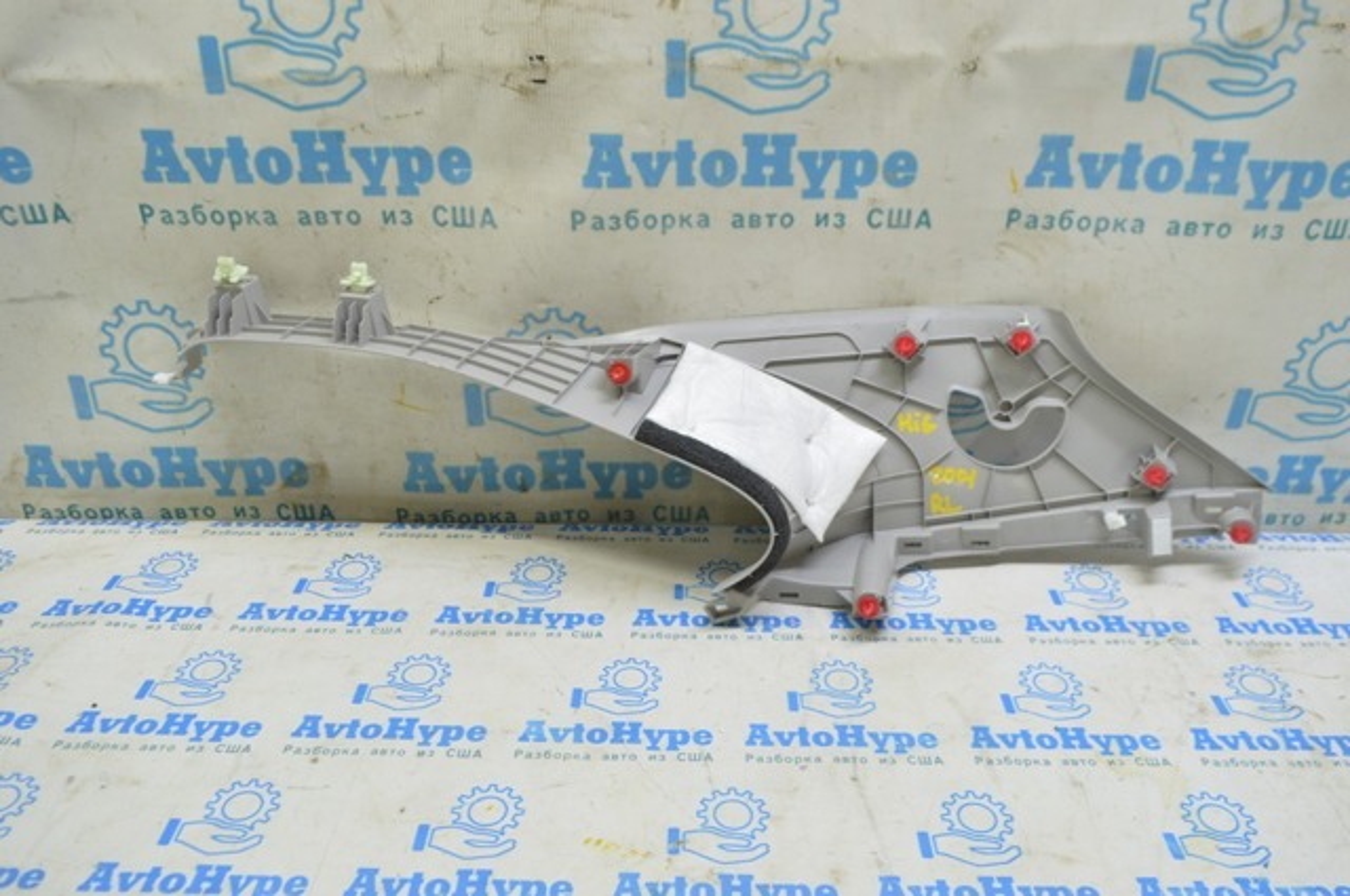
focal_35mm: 30
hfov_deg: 62.0
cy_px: 448
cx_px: 675
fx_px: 1124
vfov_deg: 43.5
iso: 400
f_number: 5.6
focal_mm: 20
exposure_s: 1/20
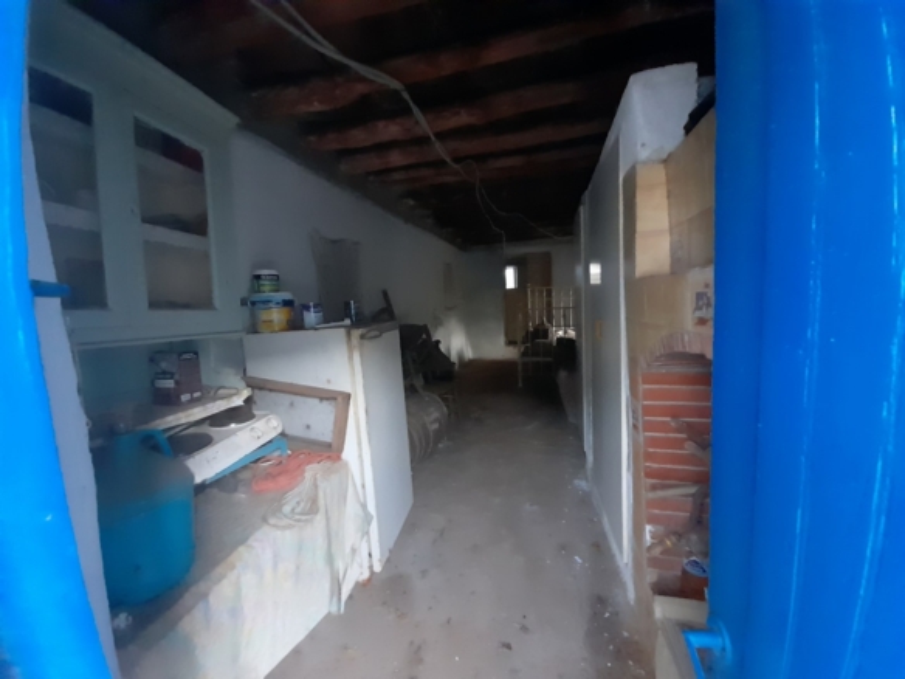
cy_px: 340
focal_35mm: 13
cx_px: 452
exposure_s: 1/10
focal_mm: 1.42
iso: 800
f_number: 2.2
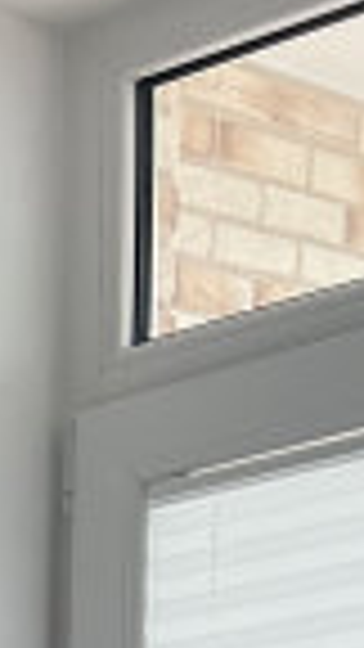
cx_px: -872
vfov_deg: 11.4
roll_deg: +3.3
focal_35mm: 151
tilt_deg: -10.2
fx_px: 2591
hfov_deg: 6.9
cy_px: 1642
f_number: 1.5
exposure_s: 1/146
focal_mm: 5.7
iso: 64
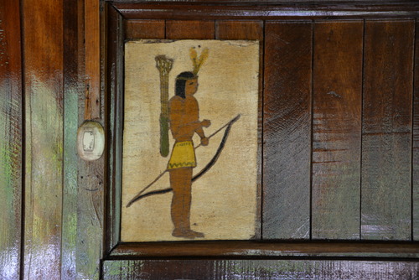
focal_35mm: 50
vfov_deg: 27.0
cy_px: 140
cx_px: 210
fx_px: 582
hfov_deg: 39.6
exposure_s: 1/30
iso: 1000
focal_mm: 50
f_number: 4.5
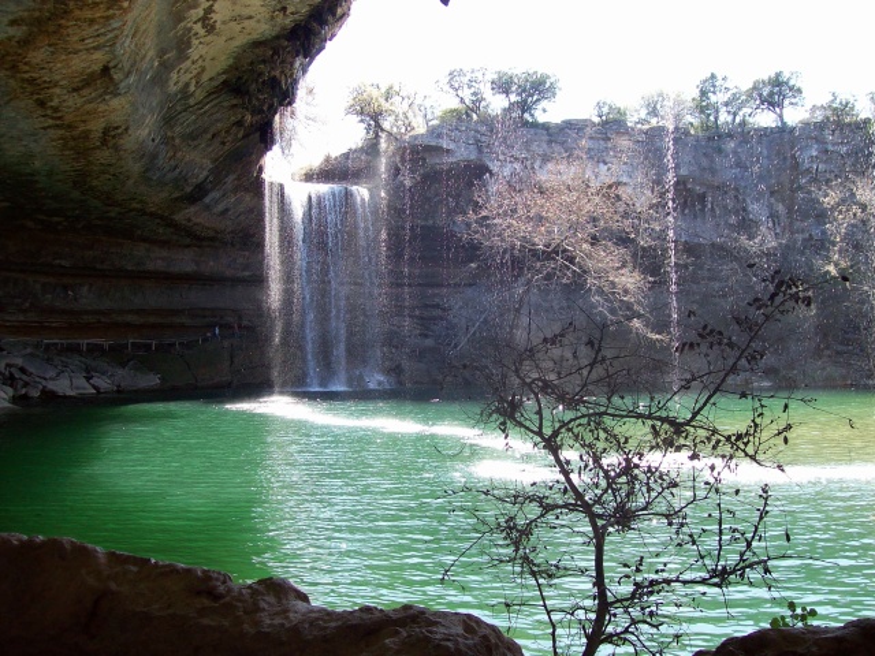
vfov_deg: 39.7
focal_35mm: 36
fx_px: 910
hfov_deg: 51.4
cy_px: 328
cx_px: 438
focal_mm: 6
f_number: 2.7
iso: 80
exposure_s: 1/185
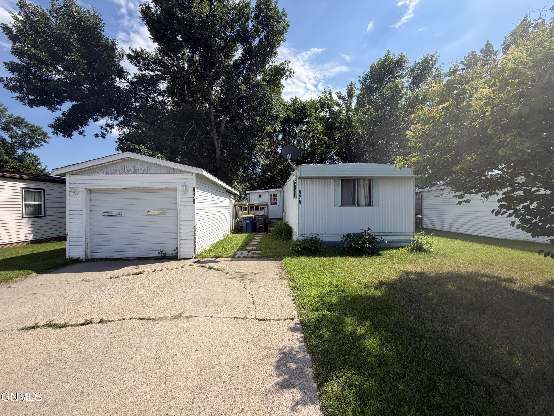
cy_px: 208
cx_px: 277
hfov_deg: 102.1
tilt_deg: -1.5
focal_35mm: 14
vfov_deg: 85.7
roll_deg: +0.8
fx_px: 224
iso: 25
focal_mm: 2.22
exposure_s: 1/770
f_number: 2.2
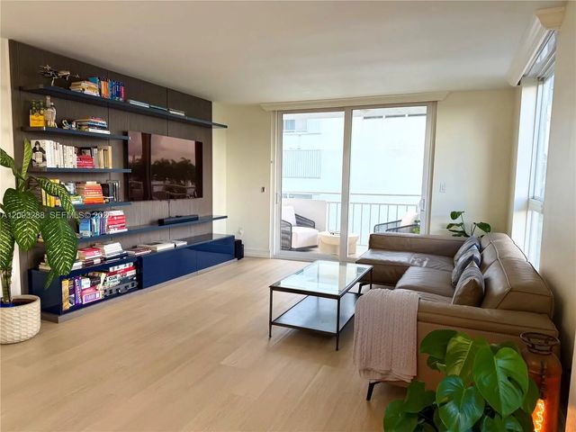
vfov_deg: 56.8
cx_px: 288
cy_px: 216
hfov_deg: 71.6
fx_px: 399
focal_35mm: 24
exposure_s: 1/138
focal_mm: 6.76
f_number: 1.78
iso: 100
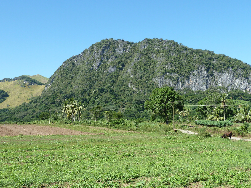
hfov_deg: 46.8
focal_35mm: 40
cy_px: 94
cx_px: 126
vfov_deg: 36.0
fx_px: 290
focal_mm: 6.5
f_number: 4
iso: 80
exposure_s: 1/320
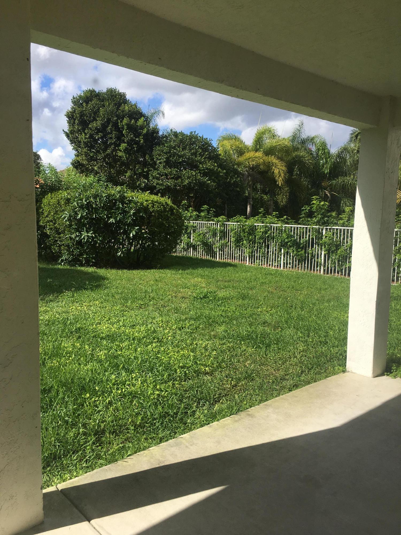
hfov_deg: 48.2
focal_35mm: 29
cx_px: 200
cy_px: 268
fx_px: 448
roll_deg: -1.6
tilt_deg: -5.1
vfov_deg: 61.7
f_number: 2.2
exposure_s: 1/793
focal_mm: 4.15
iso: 25
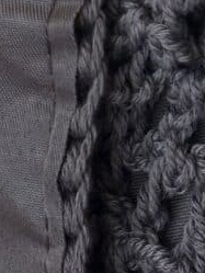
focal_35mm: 214
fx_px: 1688
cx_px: -83
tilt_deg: -24.1
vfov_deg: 8.9
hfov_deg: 6.9
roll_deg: -2.2
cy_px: -212
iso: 160
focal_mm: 5.96
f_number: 1.6
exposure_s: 1/50
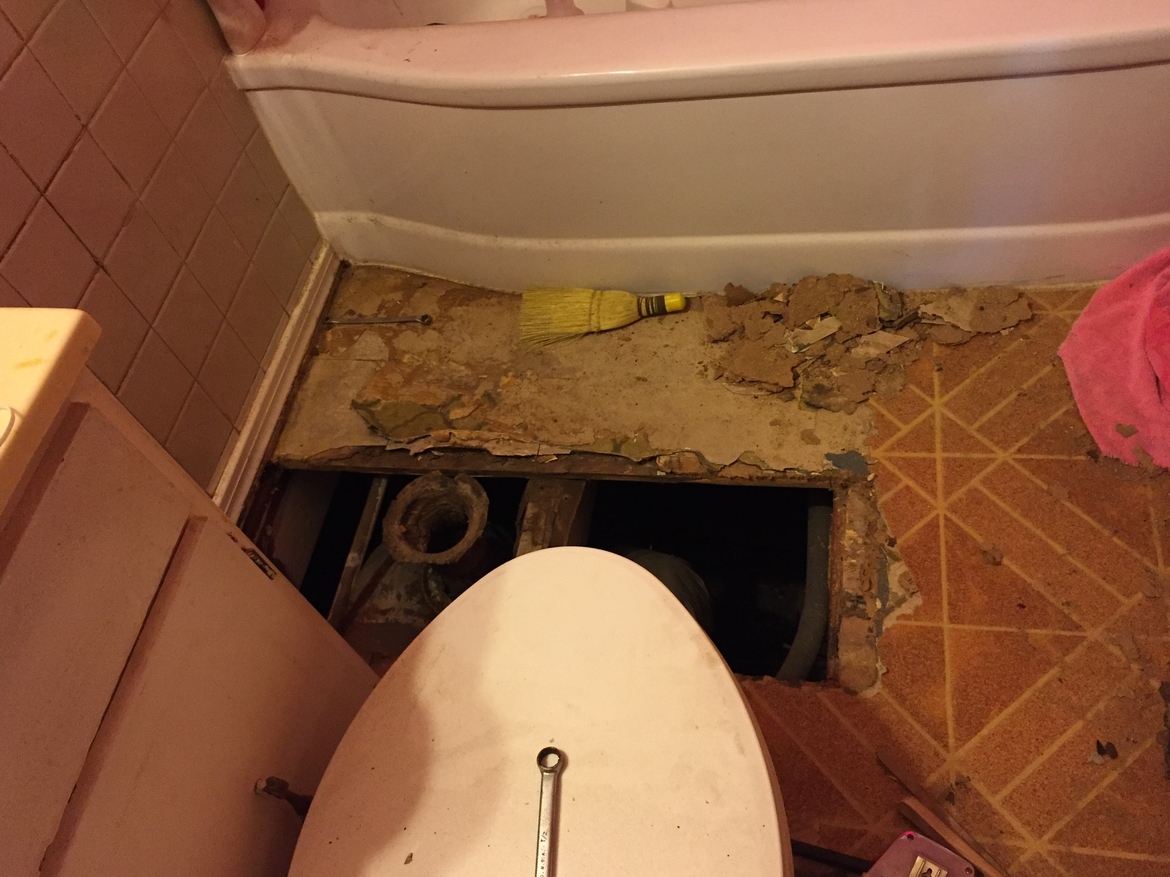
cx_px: 574
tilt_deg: -54.2
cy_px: 435
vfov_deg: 46.8
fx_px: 1014
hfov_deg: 60.0
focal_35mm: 30
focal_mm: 4.15
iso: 250
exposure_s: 1/30
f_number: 2.2
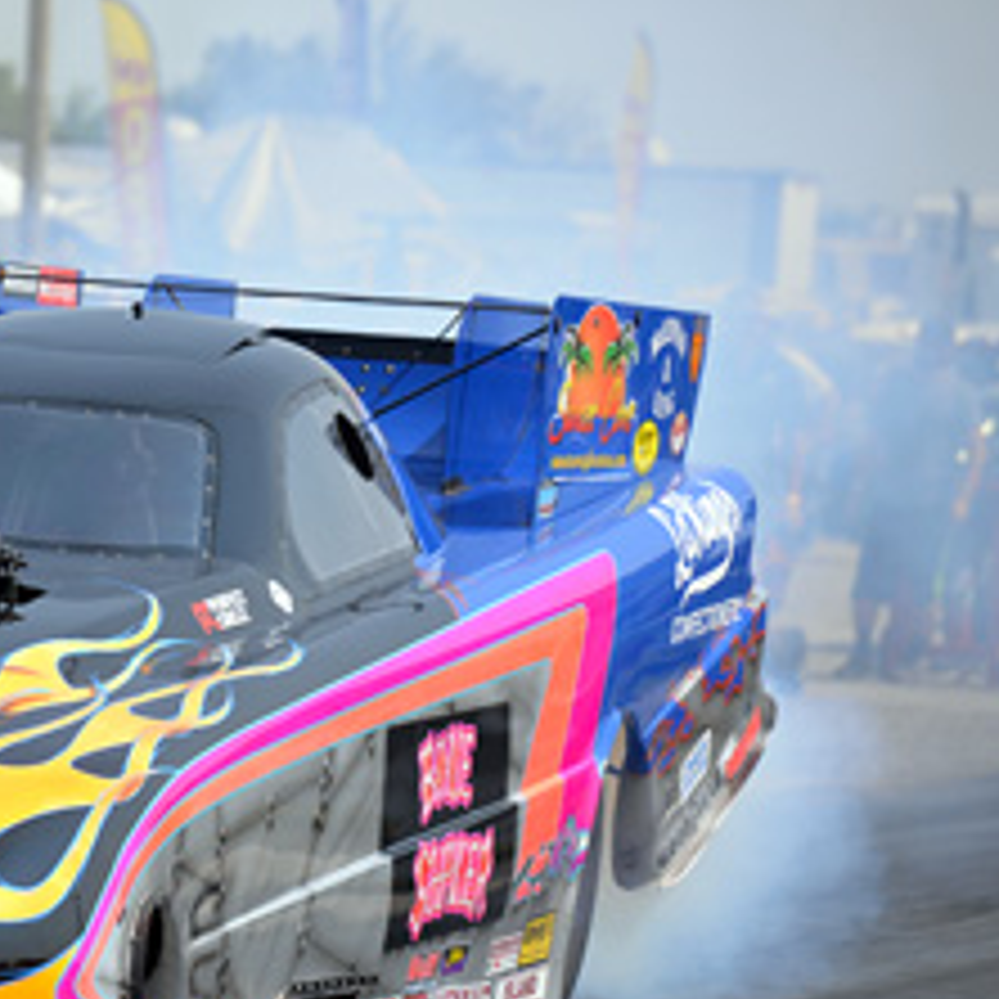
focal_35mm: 354
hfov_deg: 4.9
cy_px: 666
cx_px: -86
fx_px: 11558
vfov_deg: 4.9
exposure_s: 1/1600
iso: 400
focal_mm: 185
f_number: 7.1
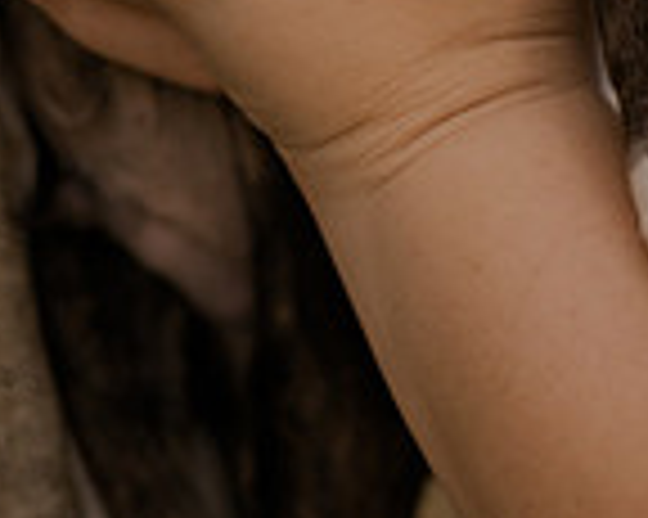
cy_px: -313
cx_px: 369
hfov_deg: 6.0
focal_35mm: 322
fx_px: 6171
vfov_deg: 4.8
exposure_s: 1/200
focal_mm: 85
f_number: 2
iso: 100
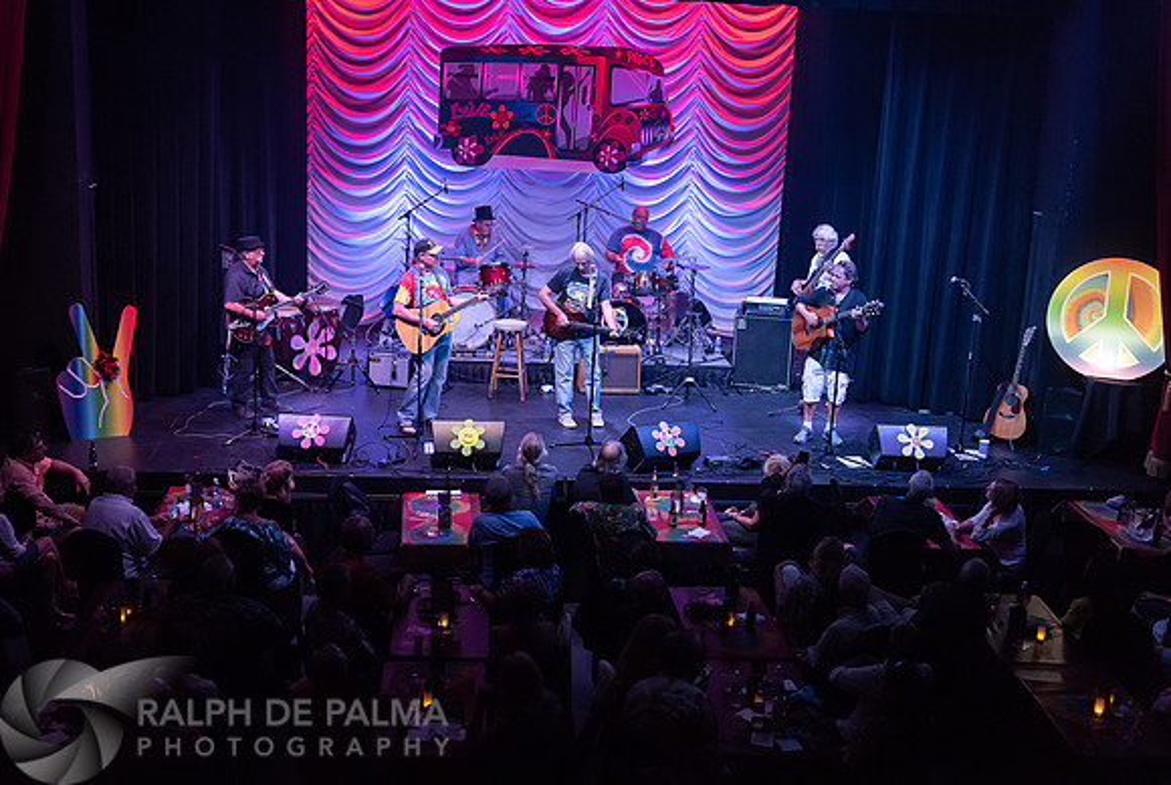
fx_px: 1354
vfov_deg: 32.3
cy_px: 352
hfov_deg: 46.7
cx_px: 532
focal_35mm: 42
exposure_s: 1/160
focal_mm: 34
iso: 2500
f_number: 3.5
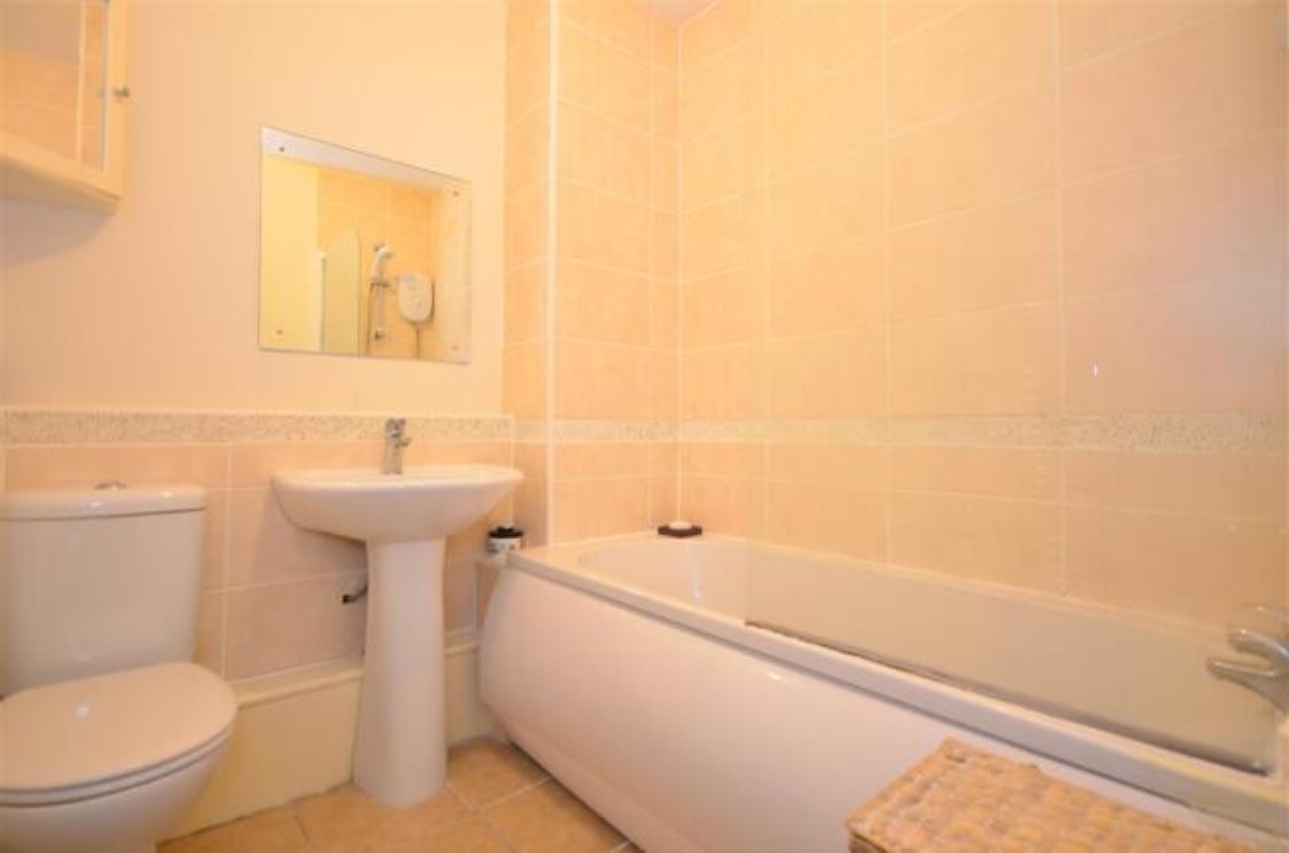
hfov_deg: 92.6
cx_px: 644
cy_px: 426
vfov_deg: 69.4
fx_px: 616
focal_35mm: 17
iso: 100
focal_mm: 11.5
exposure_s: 1/4
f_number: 4.2
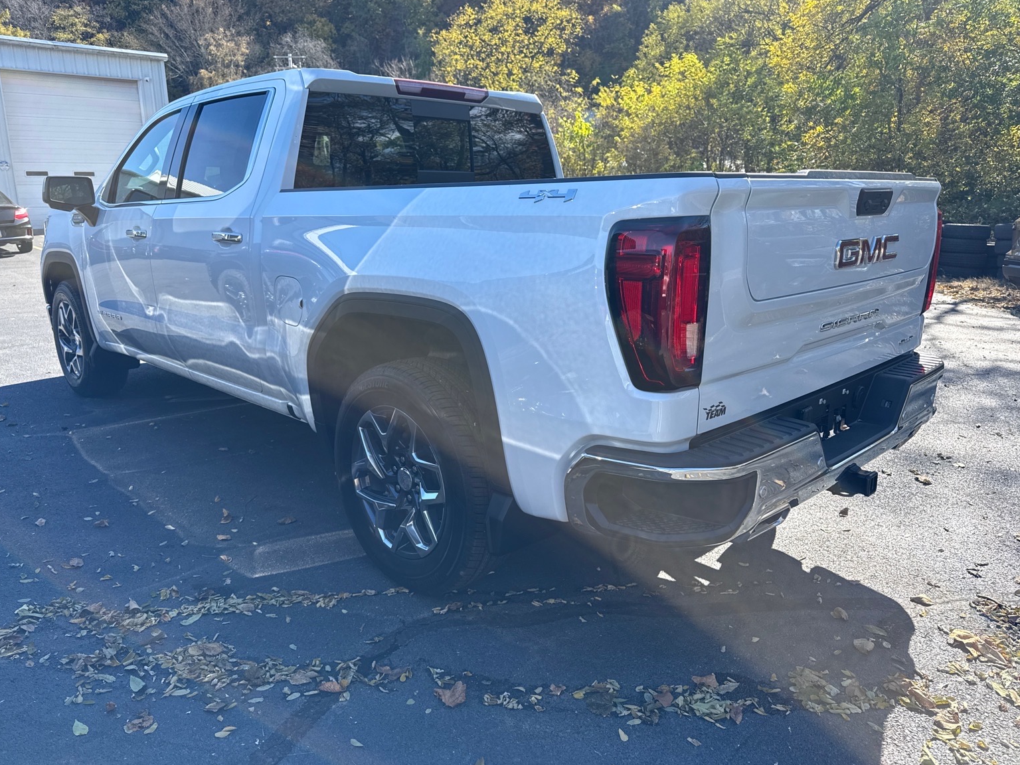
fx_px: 737
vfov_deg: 54.9
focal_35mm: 25
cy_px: 369
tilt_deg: -11.9
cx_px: 491
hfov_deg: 69.4
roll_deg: +1.2
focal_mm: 6.76
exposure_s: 1/1192
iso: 80
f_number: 1.78
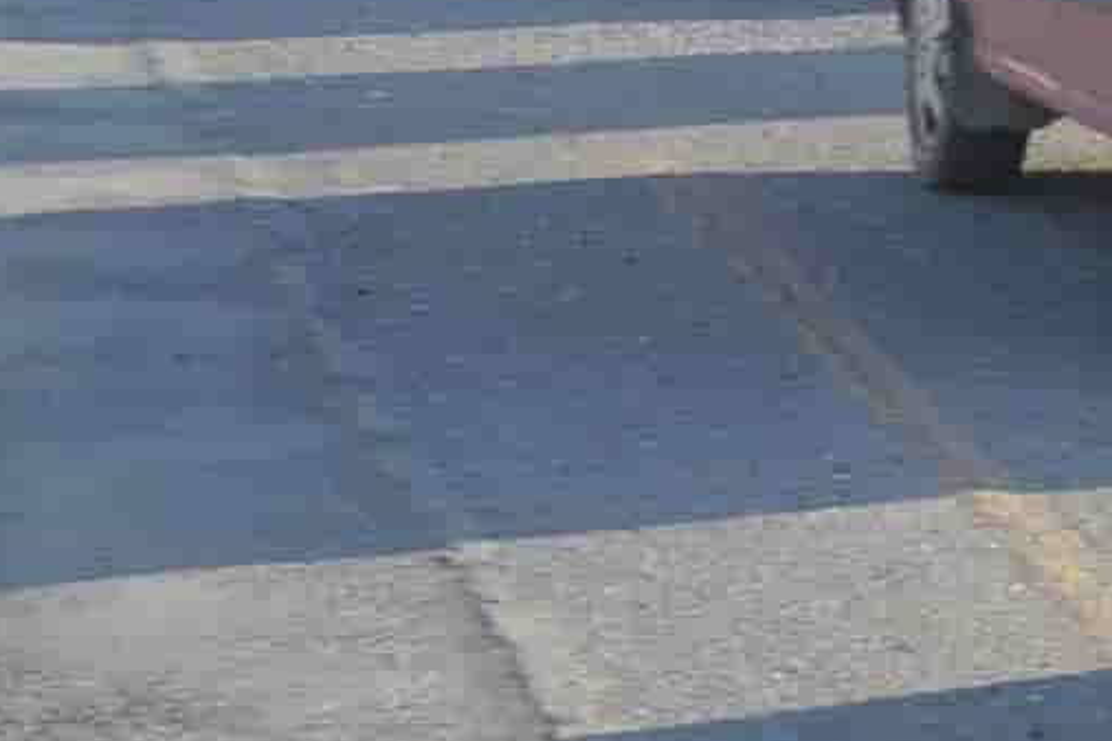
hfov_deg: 6.4
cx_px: 2978
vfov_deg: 4.5
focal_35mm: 303
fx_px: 9356
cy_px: -51
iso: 100
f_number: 6.3
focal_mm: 34
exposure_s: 1/160
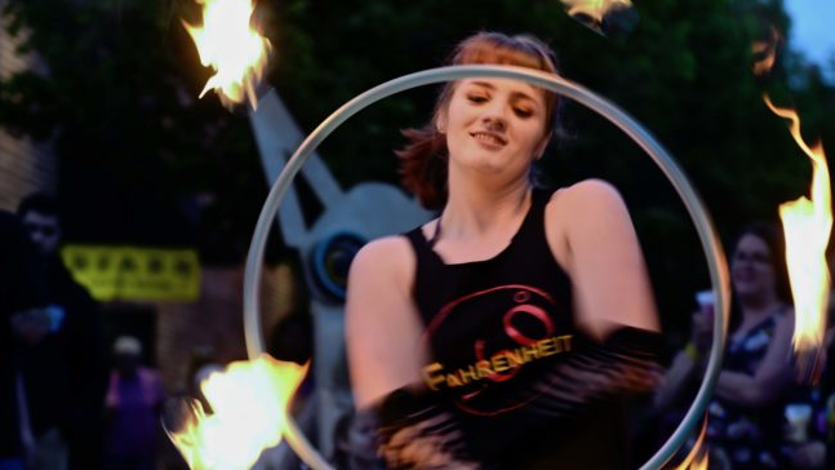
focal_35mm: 116
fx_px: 2568
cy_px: 271
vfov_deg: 10.4
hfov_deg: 18.4
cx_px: 494
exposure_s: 1/15
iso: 100
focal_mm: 70
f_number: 2.8
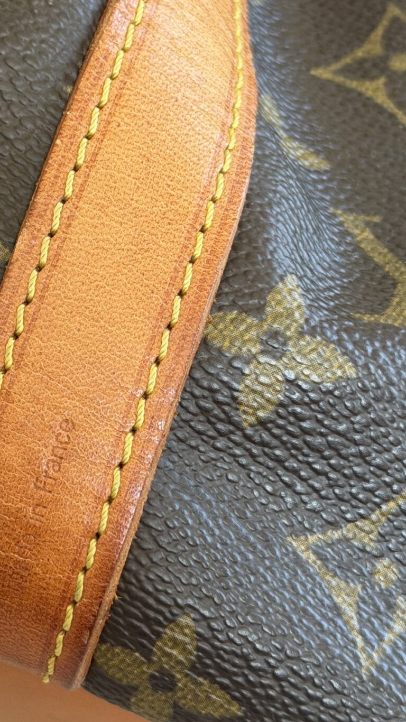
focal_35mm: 98
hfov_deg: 12.3
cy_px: 290
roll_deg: +0.2
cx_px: 97
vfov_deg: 21.8
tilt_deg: -27.9
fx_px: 1876
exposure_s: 1/60
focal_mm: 6.76
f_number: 1.78
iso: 100
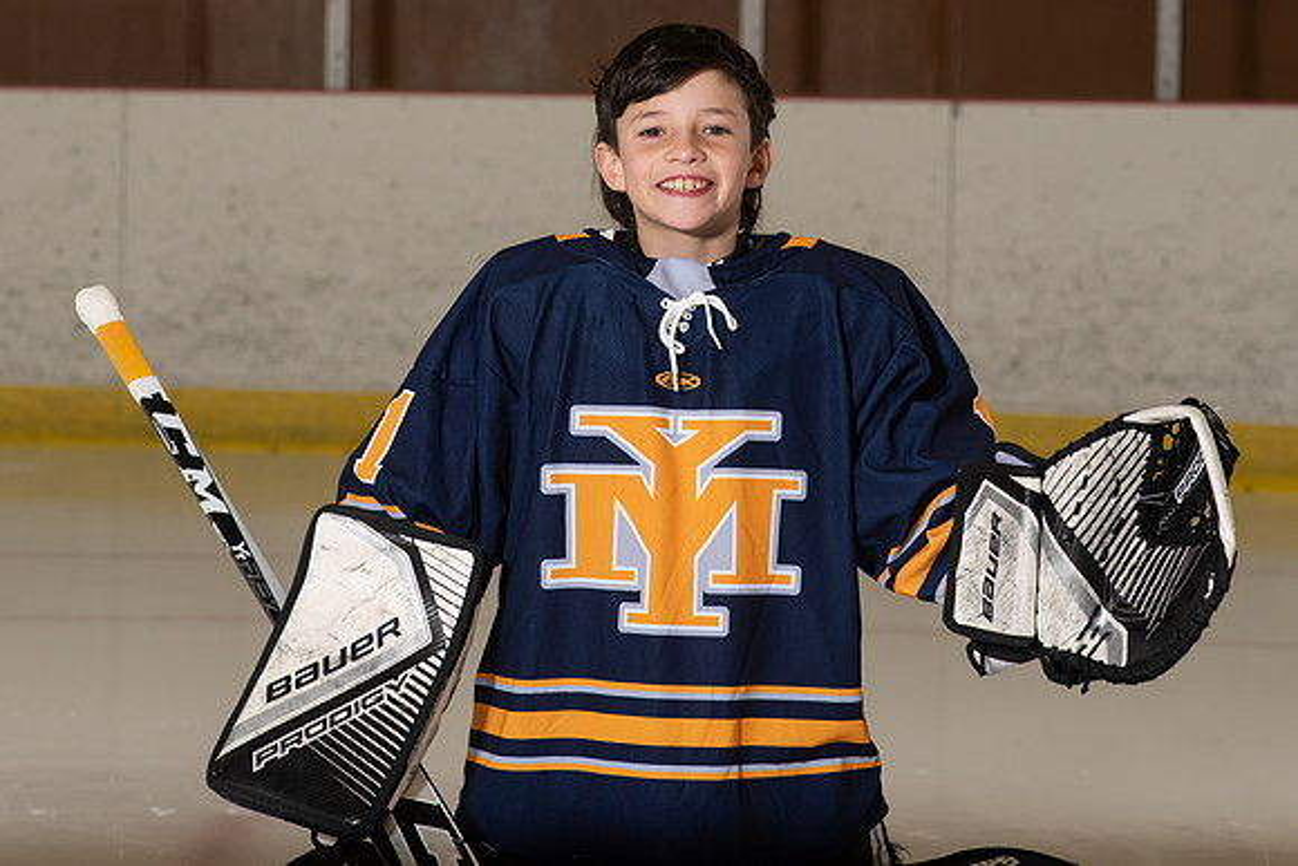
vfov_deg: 9.6
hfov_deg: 14.4
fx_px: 5143
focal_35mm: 143
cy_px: 139
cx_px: 649
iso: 500
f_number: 6.3
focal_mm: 85
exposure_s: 1/250
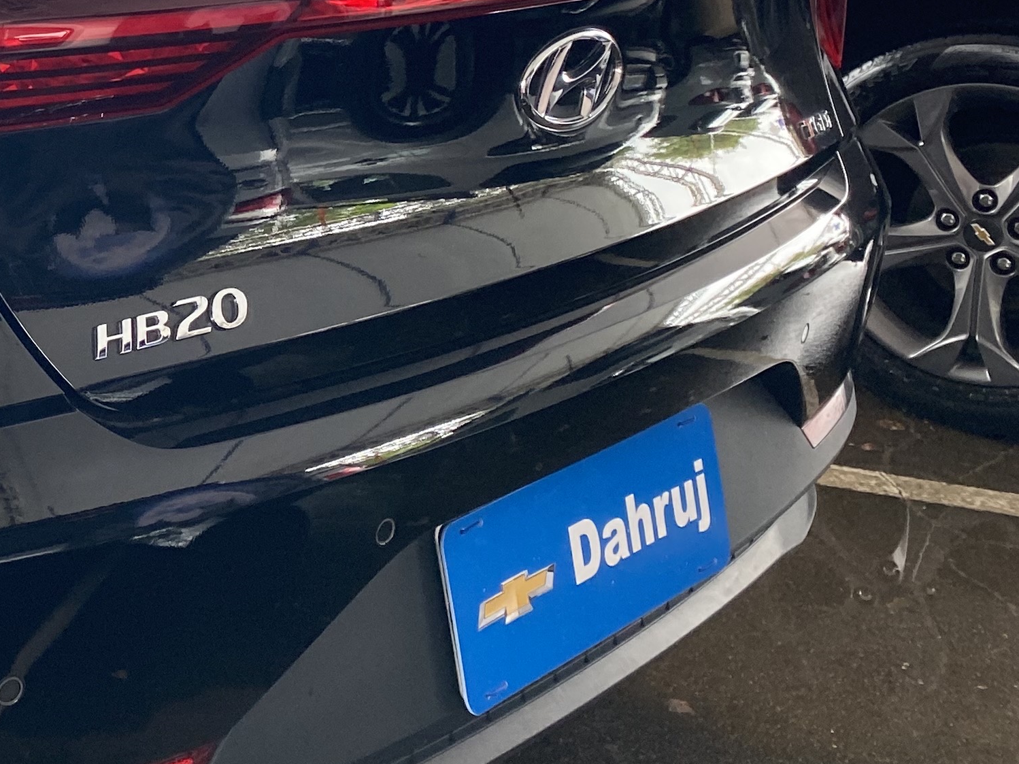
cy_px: 174
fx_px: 2060
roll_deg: -3.4
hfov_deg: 24.4
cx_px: -296
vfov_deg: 20.8
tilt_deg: -15.6
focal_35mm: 70
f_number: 1.8
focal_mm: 4.25
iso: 80
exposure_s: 1/121
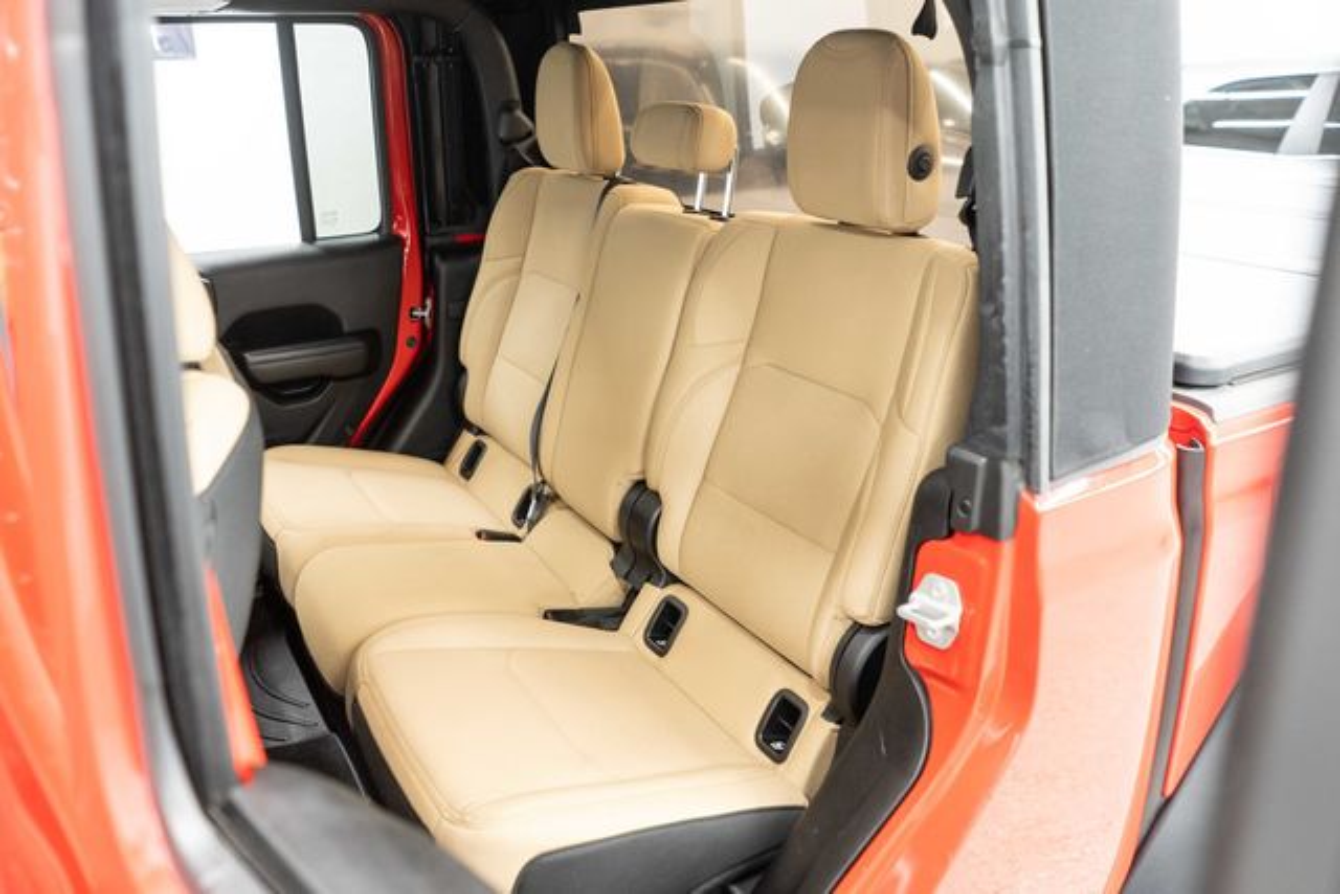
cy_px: 447
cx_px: 670
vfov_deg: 46.4
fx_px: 1042
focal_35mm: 28
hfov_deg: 65.5
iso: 2000
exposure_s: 1/40
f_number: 3.2
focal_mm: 28
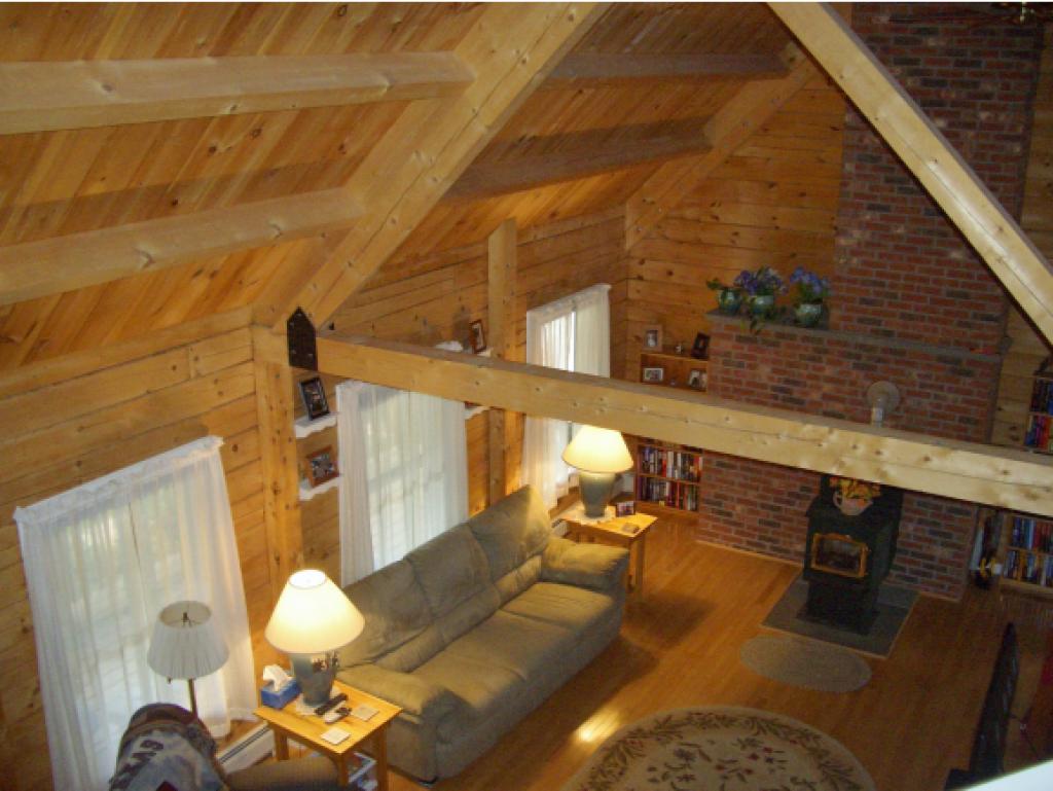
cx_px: 526
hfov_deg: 52.6
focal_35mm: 35
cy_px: 396
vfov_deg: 40.7
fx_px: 1065
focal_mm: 5.8
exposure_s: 1/60
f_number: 2.6
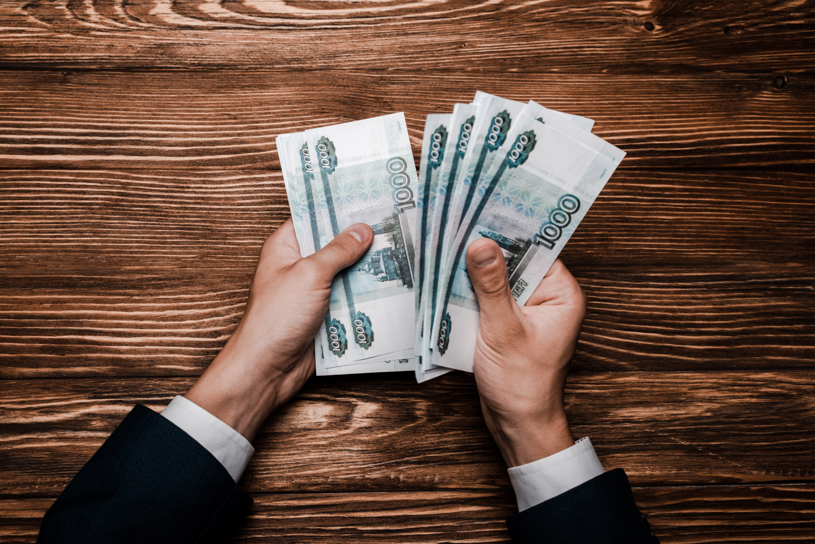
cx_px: 408
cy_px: 272
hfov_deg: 39.6
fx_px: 1132
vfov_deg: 27.0
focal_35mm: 50
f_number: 9
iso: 100
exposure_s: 1/200
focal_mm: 50
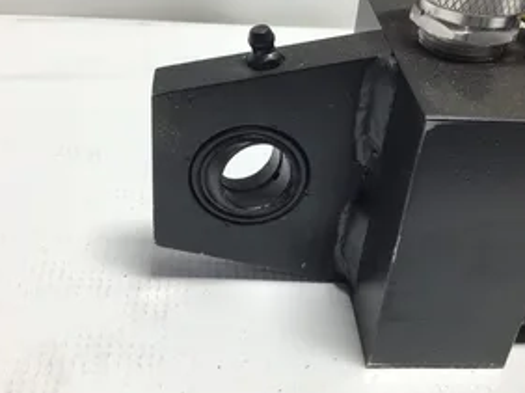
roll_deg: -8.7
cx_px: 300
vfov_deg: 32.8
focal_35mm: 44
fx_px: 667
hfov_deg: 42.9
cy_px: 164
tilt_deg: -34.5
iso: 40
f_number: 2.4
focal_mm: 3.3
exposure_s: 1/120
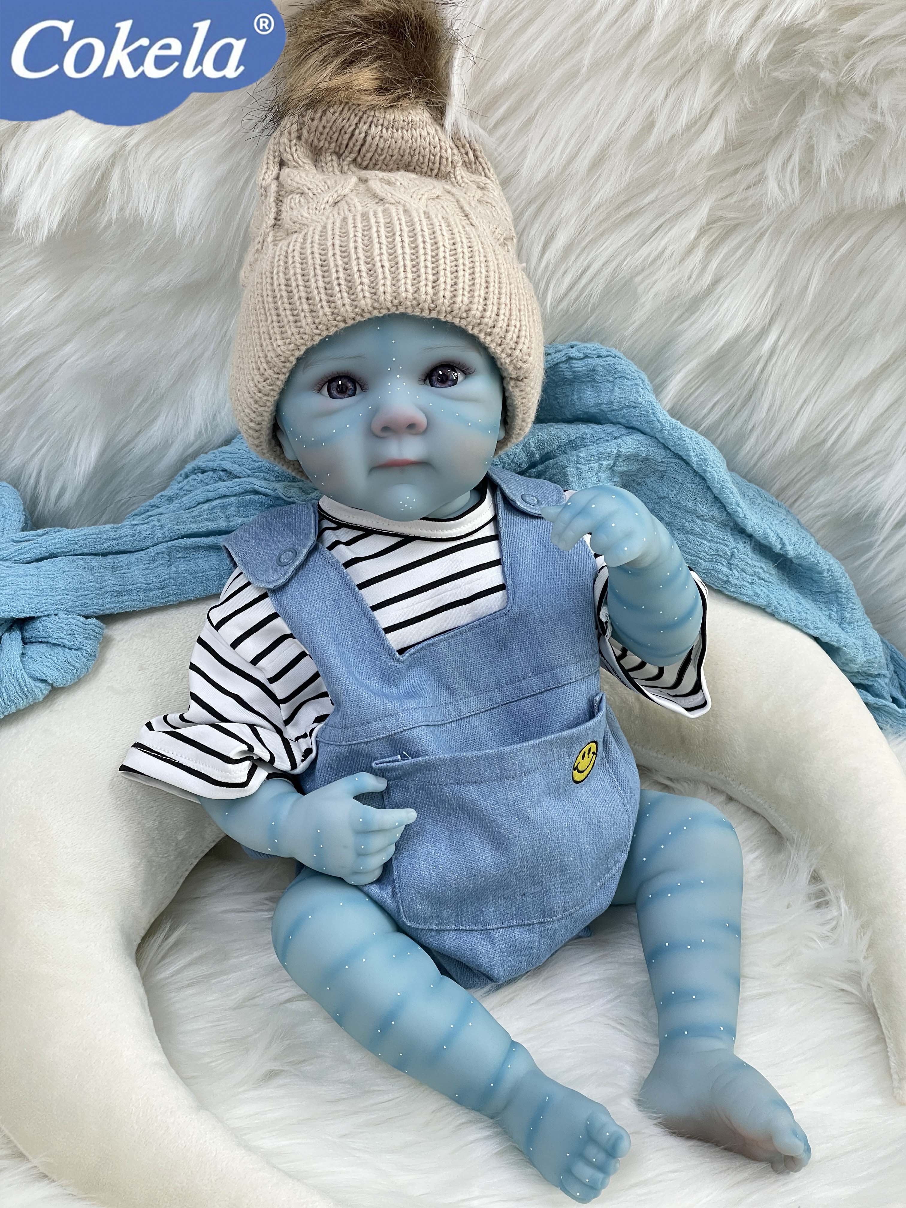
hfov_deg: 28.0
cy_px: 604
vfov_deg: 36.8
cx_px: 453
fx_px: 1815
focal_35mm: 52
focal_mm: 6
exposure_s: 1/100
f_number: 2
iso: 100
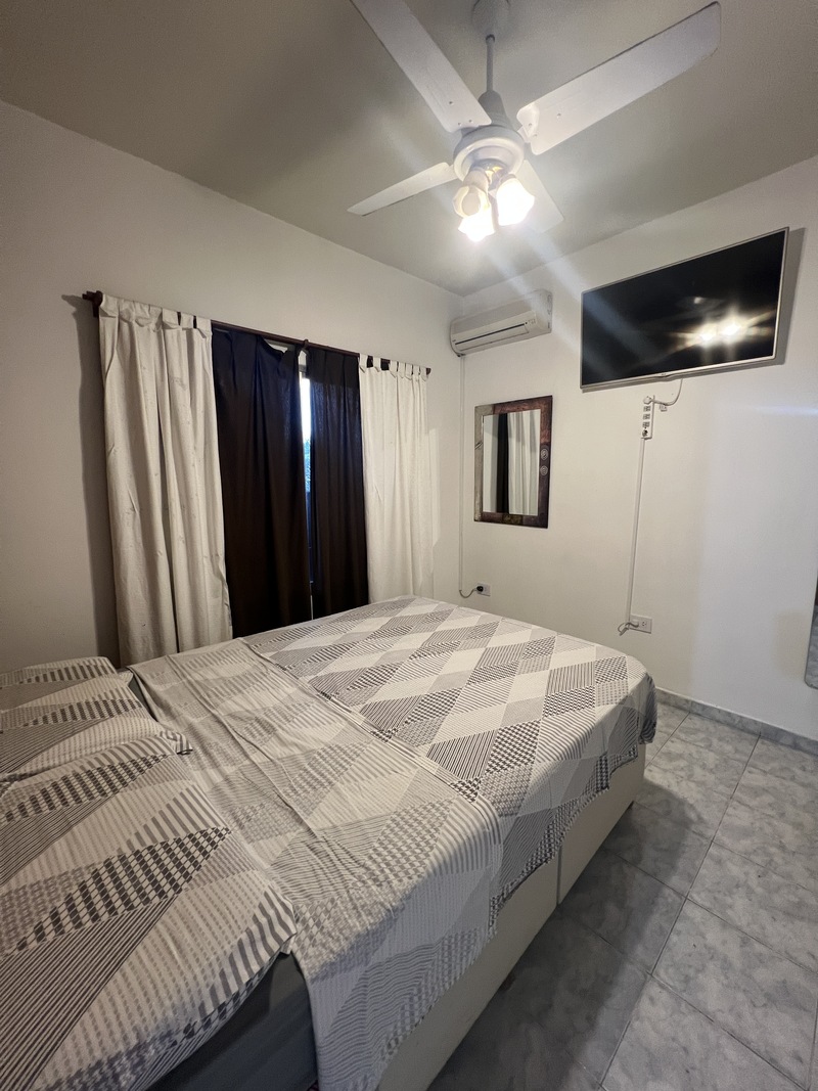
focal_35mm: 13
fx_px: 410
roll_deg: +1.0
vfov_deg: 106.2
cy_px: 546
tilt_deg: -9.6
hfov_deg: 89.9
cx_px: 409
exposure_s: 1/50
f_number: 1.8
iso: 200
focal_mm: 1.57
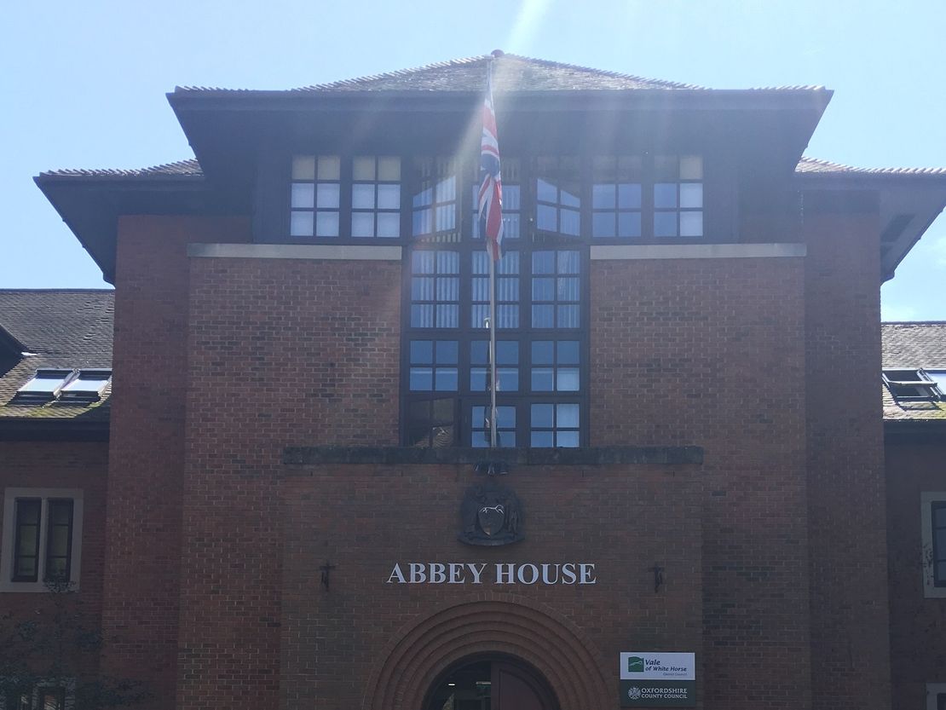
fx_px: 793
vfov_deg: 48.2
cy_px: 355
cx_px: 473
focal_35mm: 29
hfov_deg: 61.6
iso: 25
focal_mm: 4.15
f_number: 2.2
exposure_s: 1/615
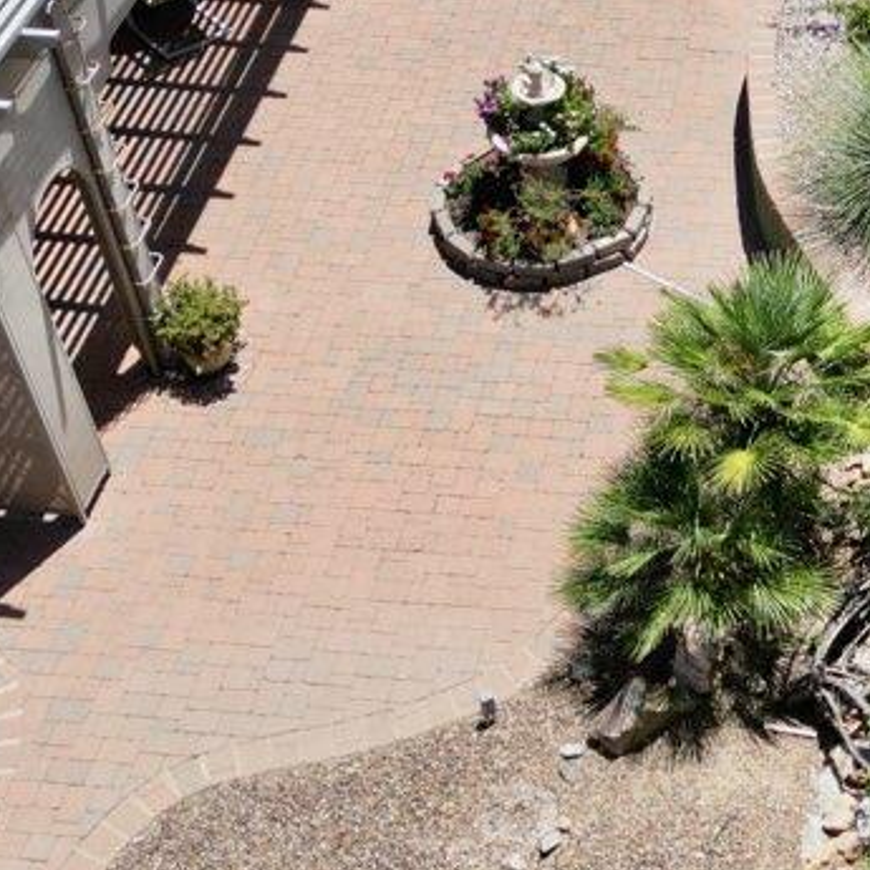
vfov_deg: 27.1
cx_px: 794
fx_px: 1791
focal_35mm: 63
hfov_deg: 26.3
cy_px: 272
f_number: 1.7
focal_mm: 6.72
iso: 100
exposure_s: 1/725
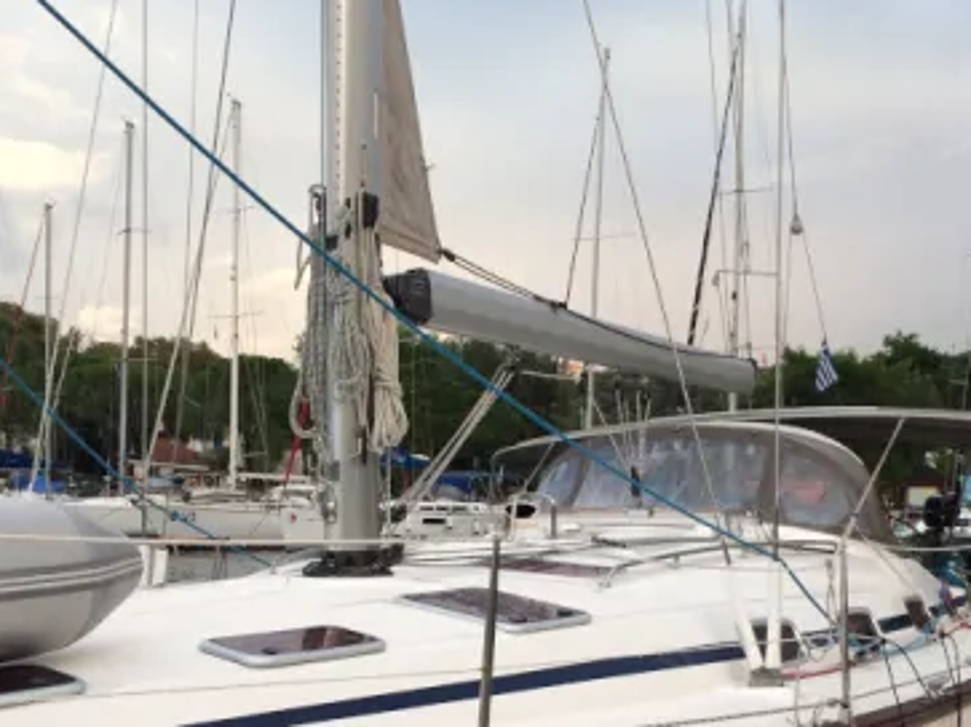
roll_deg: -1.6
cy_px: 559
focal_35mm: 48
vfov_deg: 29.7
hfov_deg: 39.7
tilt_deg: -3.6
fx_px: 1346
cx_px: 463
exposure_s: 1/272
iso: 32
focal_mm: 4.15
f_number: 2.2
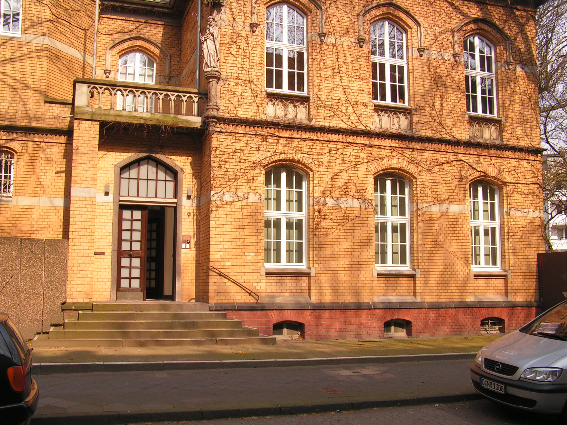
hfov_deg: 49.0
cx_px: 284
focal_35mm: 38
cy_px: 212
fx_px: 622
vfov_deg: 37.7
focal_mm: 6.3
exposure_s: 1/160
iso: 50
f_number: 5.6
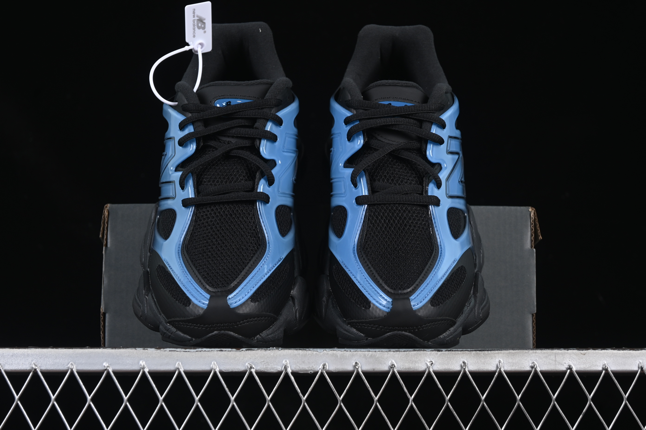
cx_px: 323
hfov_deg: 27.0
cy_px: 215
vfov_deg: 18.2
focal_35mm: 75
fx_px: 1346
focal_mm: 50
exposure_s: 1/50
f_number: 6.3
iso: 160
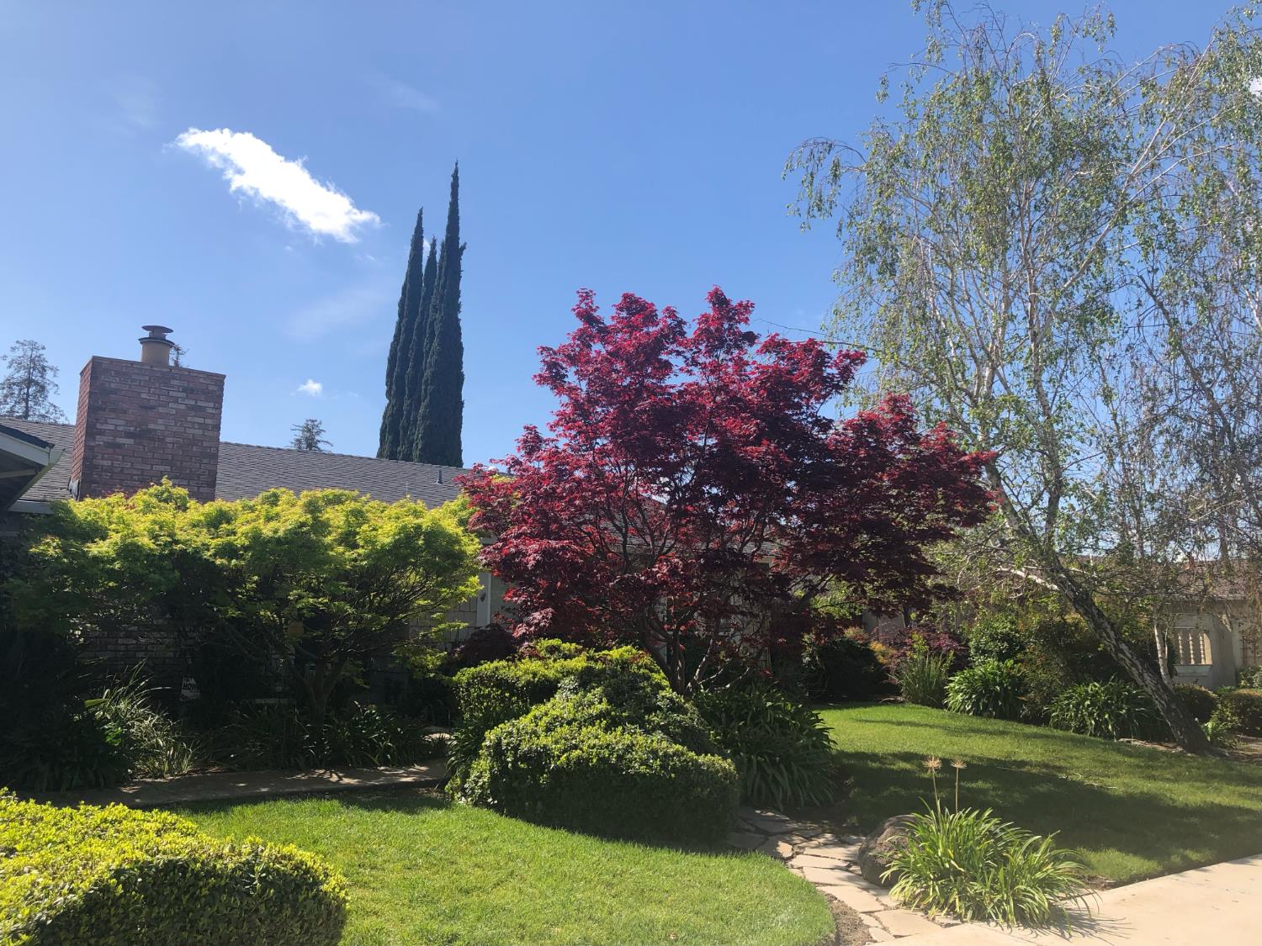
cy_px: 473
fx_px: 1021
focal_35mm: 28
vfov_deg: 49.7
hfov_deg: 63.4
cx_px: 631
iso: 20
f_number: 1.8
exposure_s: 1/1779
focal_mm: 3.99
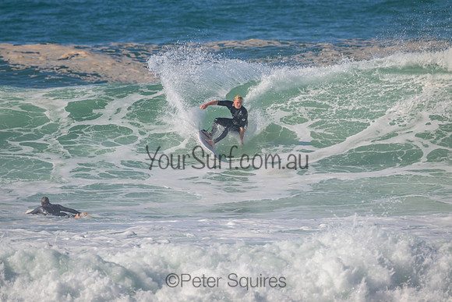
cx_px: 226
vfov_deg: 1.7
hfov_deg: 2.6
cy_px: 151
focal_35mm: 800
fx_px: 10046
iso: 800
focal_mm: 800
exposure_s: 1/2000
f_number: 11
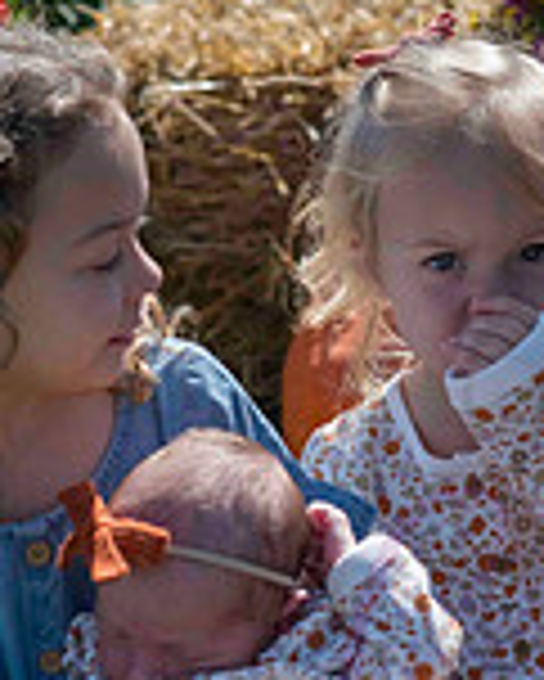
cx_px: 243
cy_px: 554
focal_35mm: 238
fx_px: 4785
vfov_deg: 8.1
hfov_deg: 6.5
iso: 400
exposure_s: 1/1250
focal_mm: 85
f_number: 6.3
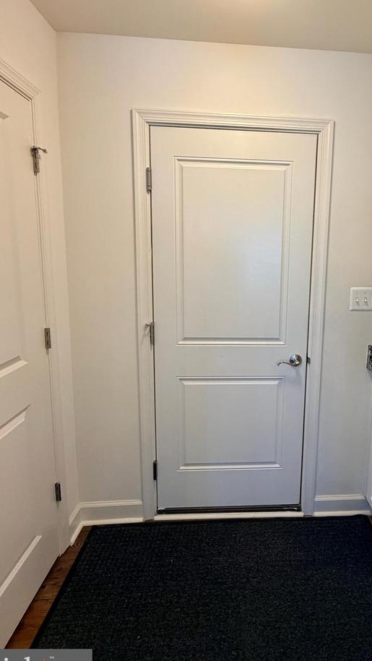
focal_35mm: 18
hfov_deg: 59.1
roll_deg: -1.0
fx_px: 316
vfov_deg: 92.4
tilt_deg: -7.6
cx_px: 258
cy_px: 301
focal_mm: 2.22
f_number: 2.2
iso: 200
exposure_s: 1/120
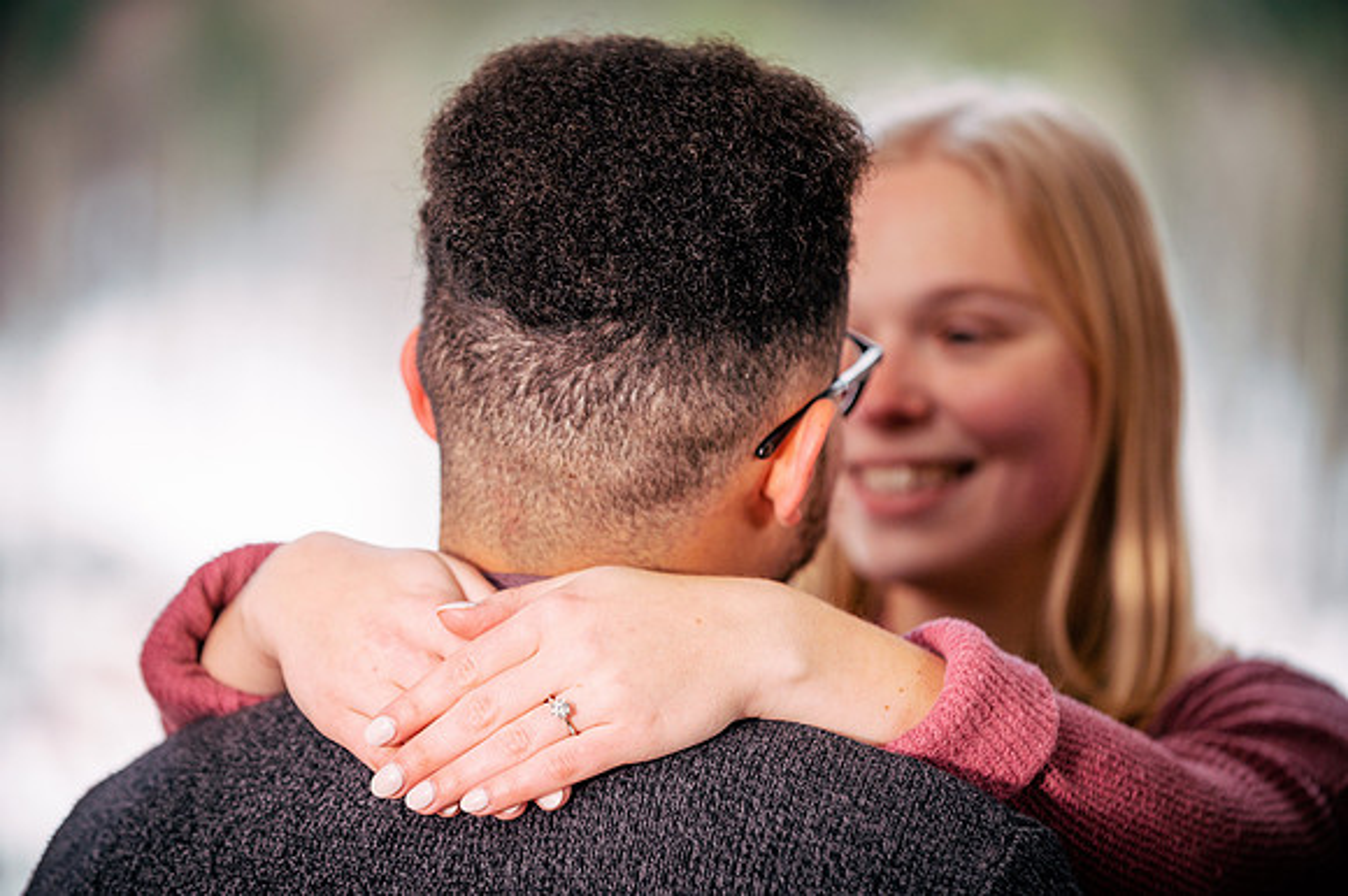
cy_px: 448
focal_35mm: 120
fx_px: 4491
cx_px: 674
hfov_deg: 17.1
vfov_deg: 11.4
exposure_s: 1/640
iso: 250
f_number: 2.8
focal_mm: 120
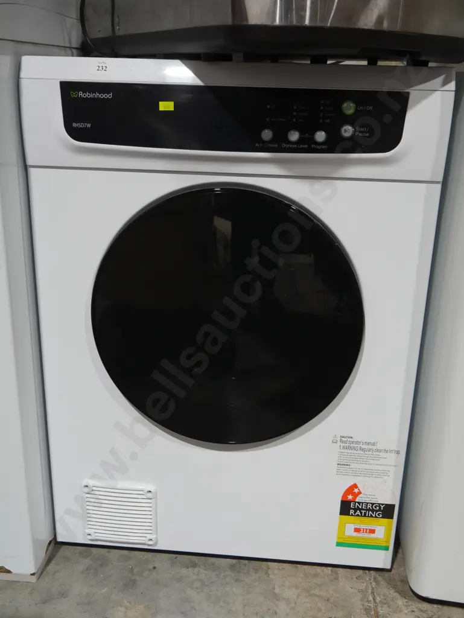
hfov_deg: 39.7
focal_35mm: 36
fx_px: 643
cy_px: 309
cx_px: 232
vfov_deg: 51.3
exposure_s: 1/60
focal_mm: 18
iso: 320
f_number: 4
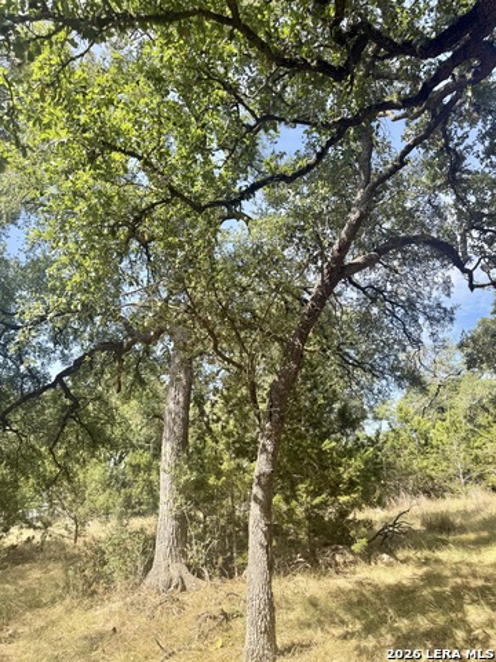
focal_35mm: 24
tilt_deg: +17.9
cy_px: 331
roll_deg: +3.6
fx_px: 459
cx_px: 248
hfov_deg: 56.8
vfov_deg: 71.6
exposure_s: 1/1018
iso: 80
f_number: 1.78
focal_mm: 6.76
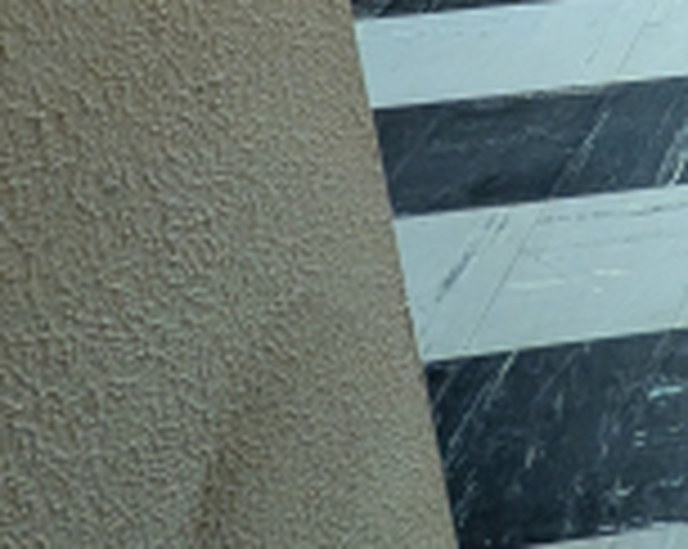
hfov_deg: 21.8
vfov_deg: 20.1
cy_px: -468
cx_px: 1255
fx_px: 1037
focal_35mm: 51
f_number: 1.7
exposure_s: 1/24
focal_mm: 2.02
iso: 390
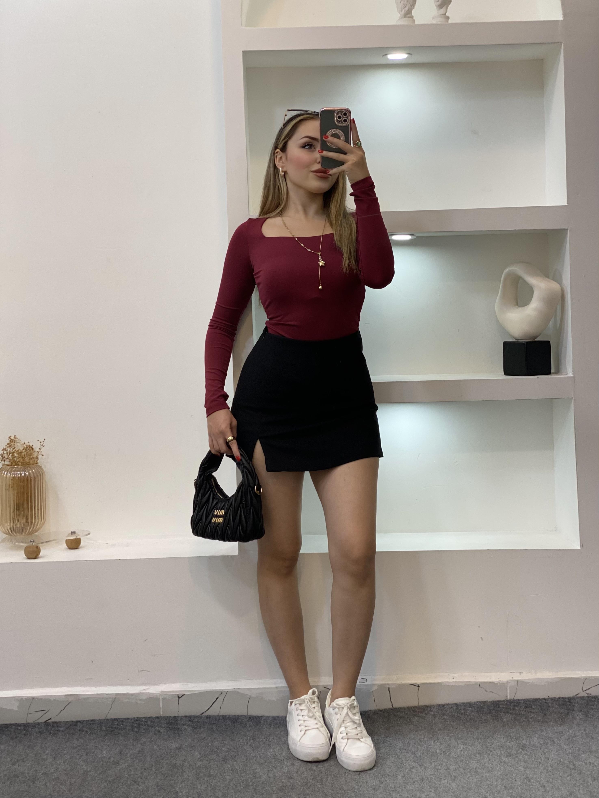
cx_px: 300
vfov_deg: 36.8
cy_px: 399
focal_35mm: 52
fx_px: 1200
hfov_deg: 28.0
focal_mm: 6
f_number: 2
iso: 80
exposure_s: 1/100
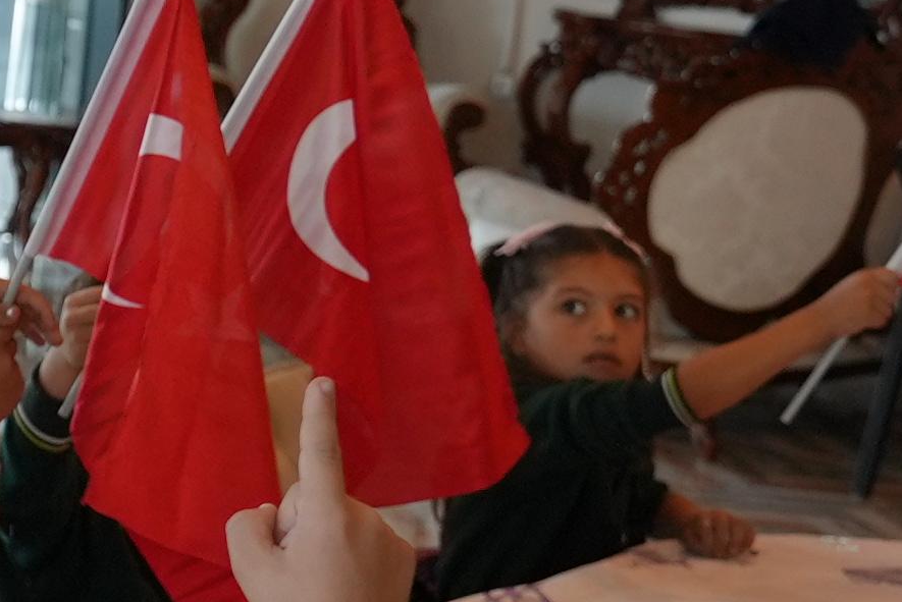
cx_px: -939
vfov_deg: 11.8
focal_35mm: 115
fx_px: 2883
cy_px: 57
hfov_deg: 14.5
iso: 1000
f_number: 4
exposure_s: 1/160
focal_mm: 24
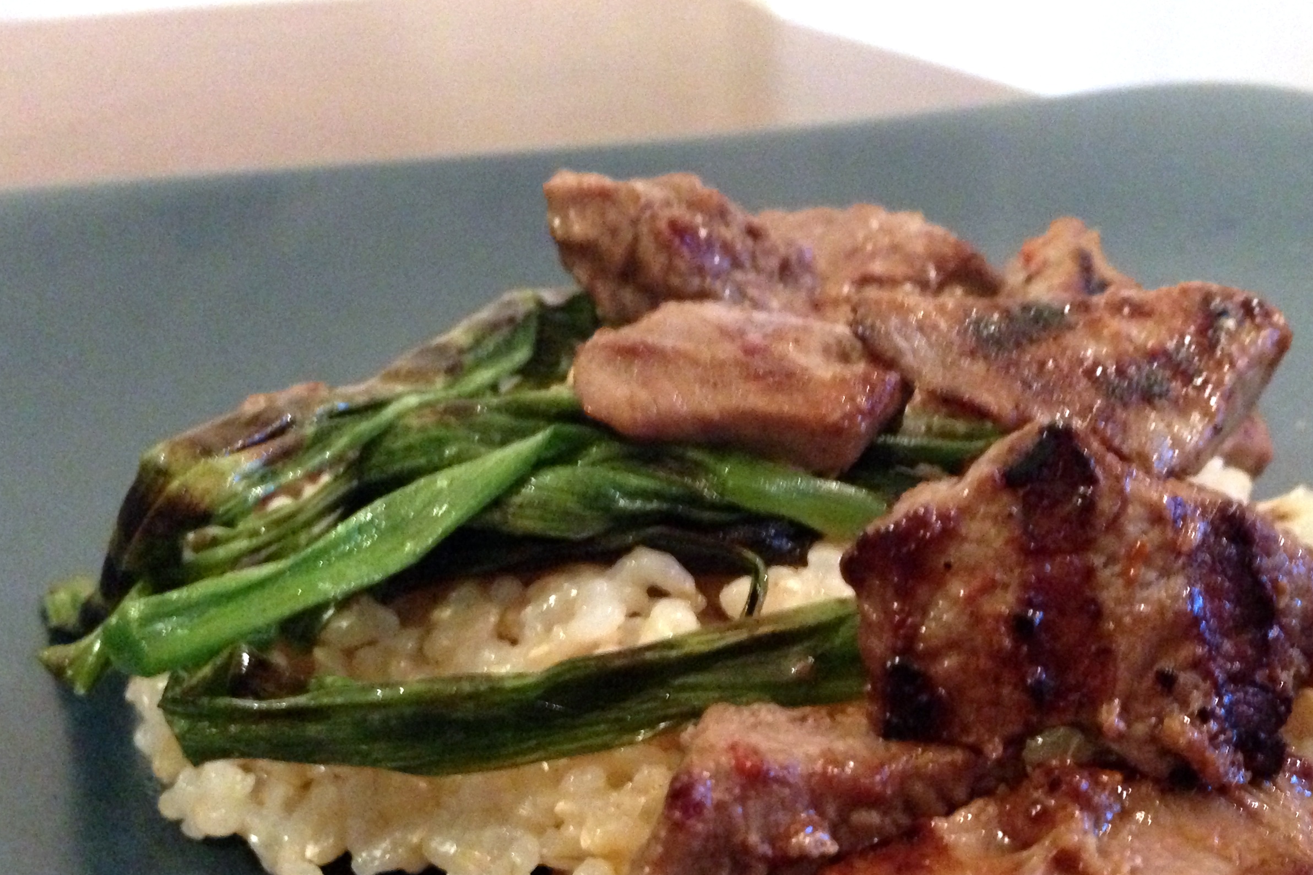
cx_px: 811
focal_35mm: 47
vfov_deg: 28.2
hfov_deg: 41.6
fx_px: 1714
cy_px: 670
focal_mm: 4.13
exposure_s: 1/15
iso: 800
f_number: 2.4
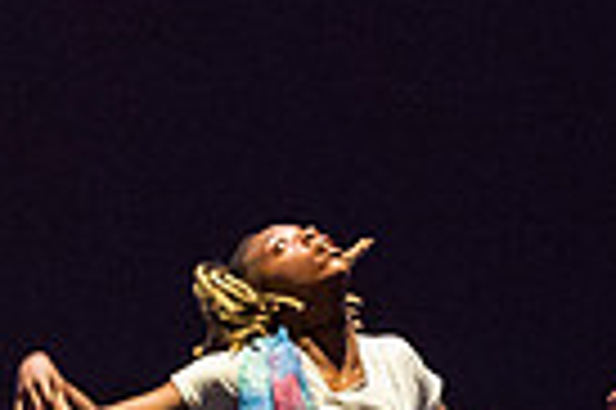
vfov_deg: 3.5
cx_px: 293
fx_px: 6734
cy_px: 674
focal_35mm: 394
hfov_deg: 5.2
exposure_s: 1/400
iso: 6400
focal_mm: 75
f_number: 4
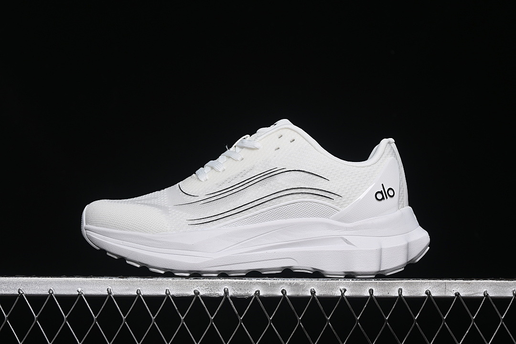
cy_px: 172
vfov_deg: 18.2
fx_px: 1075
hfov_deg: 27.0
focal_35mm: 75
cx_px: 258
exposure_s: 1/80
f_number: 7.1
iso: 160
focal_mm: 50
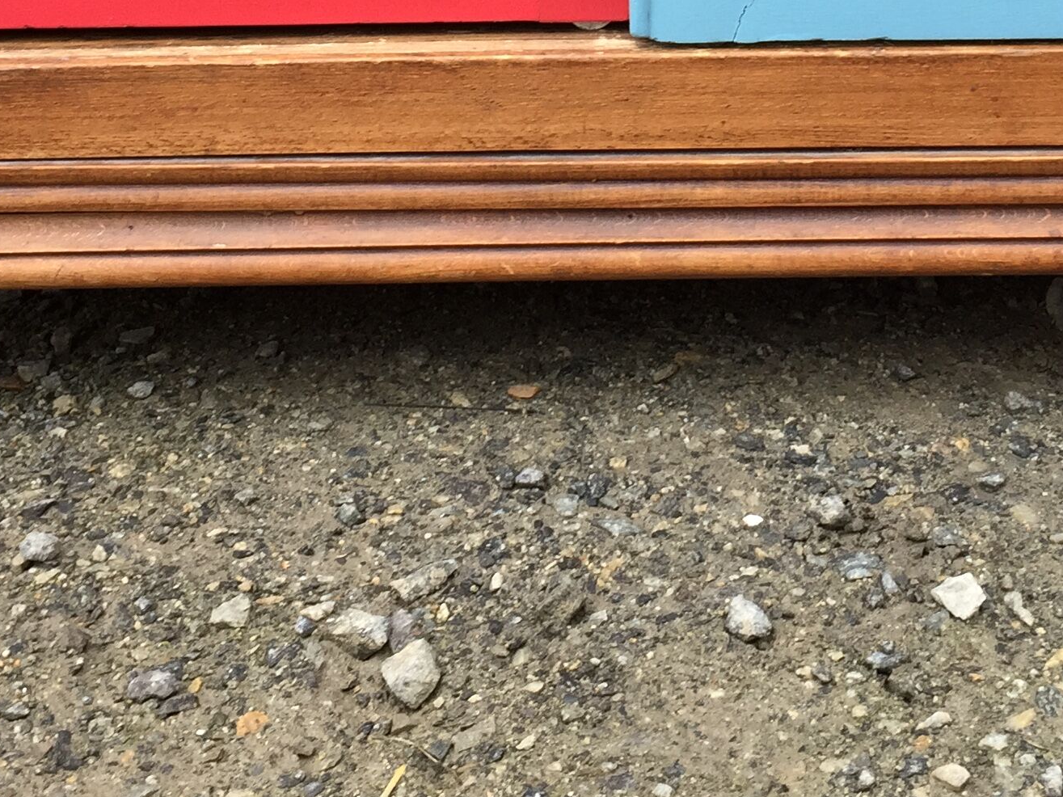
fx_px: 2211
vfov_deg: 19.5
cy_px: -112
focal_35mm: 72
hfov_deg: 26.9
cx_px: 690
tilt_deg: -12.1
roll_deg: +1.3
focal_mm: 4.15
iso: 40
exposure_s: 1/120
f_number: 2.2
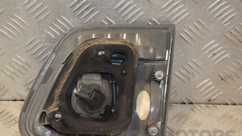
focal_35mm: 108
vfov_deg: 11.2
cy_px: 73
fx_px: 693
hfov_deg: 19.8
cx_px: 102
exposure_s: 1/160
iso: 800
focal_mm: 58
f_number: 5
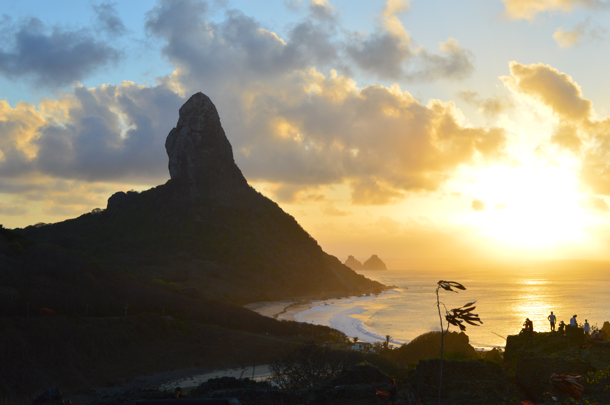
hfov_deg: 36.9
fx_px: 914
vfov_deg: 25.0
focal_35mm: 54
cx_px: 305
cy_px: 202
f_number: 11
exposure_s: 1/400
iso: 400
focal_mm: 36
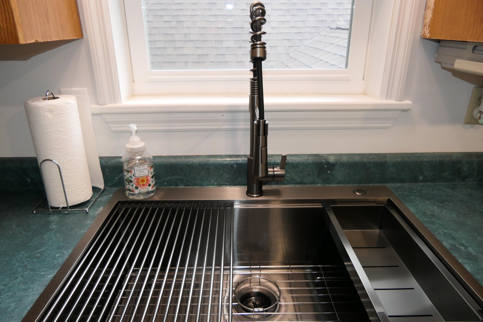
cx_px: 242
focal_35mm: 24
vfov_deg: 53.1
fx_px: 322
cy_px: 161
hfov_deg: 73.7
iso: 640
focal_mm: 8.8
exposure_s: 1/60
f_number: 2.8
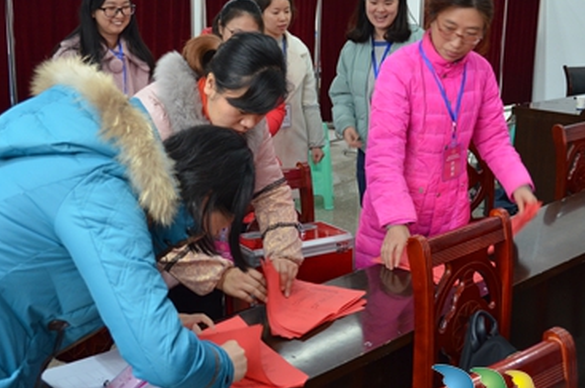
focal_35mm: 45
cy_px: 212
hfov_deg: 43.7
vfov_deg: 29.7
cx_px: 314
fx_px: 730
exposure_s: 1/40
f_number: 4
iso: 1600
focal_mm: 22
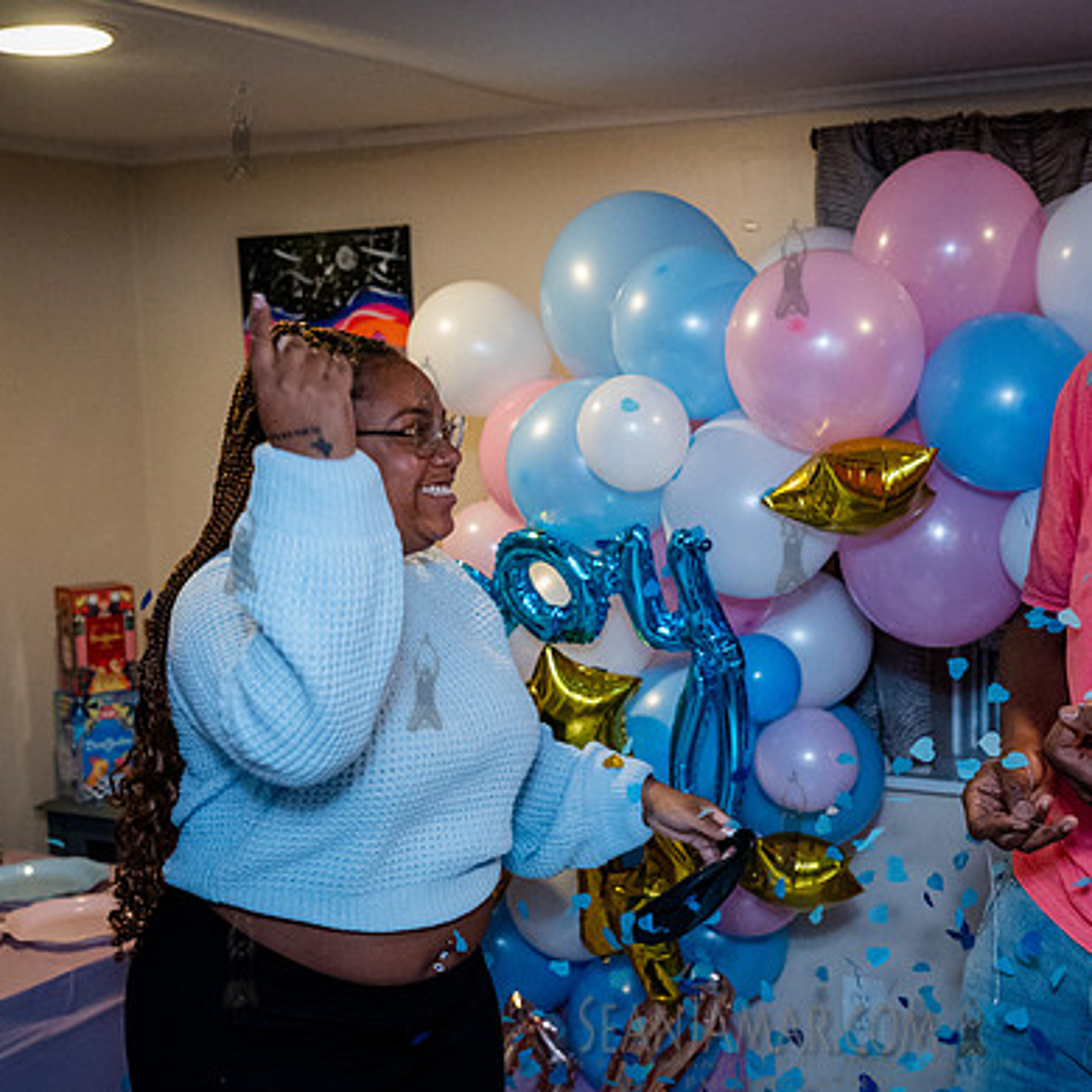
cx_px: 741
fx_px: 1677
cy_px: 566
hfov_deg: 35.7
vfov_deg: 36.1
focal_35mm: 47
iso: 6400
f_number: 4
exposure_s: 1/320
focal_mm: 35
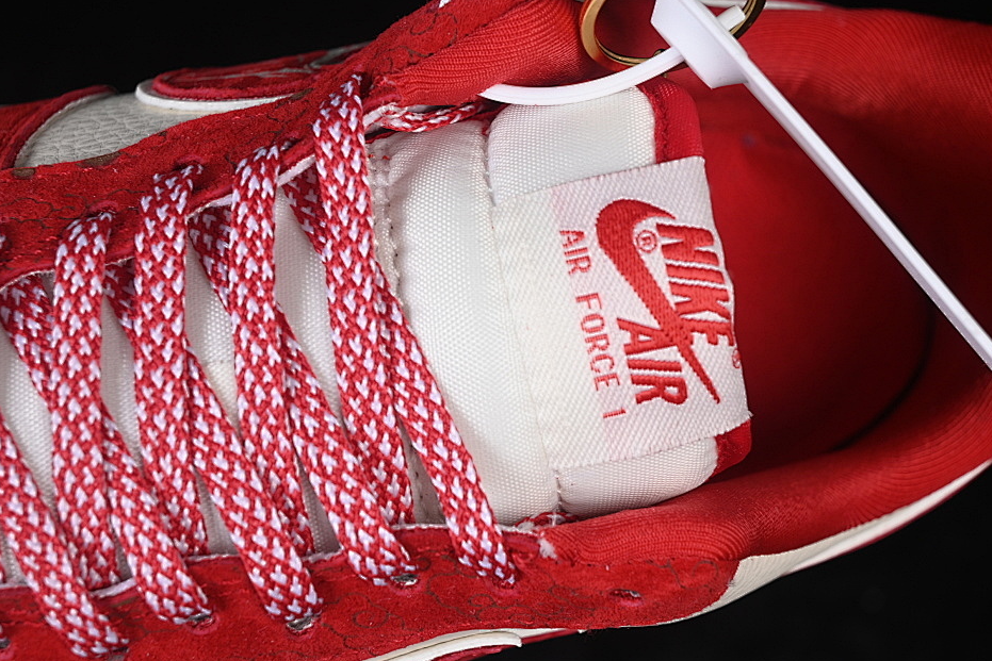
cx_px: 505
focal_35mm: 87
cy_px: 360
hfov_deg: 23.4
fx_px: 2398
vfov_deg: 15.7
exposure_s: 1/80
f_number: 7.1
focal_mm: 50
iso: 160
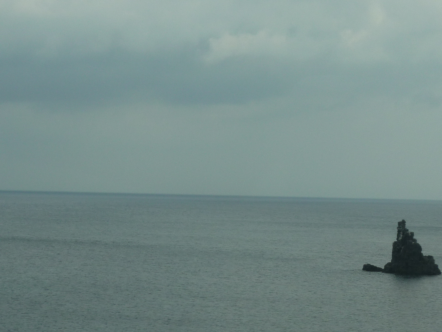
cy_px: 166
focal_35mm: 121
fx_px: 1545
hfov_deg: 16.3
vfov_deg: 12.2
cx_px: 221
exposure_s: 1/500
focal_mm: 11
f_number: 5.6
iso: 80
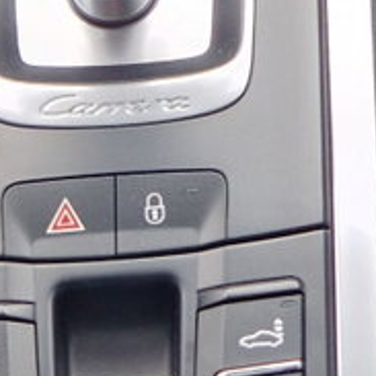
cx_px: 302
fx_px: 1401
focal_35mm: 114
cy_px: -238
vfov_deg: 14.0
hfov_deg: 15.2
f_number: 1.8
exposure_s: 1/180
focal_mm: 5.4
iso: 50
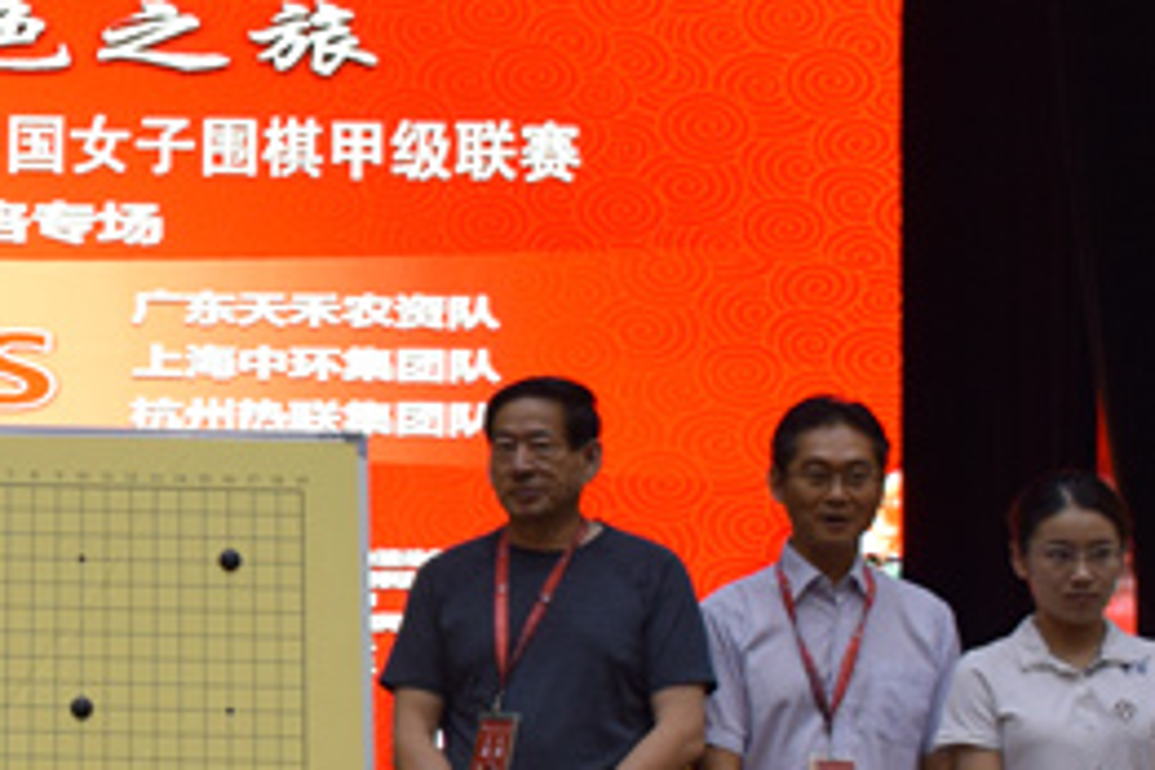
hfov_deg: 15.1
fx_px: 4203
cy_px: 374
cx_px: -226
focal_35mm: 131
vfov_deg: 10.5
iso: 720
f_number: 4
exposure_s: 1/60
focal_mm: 24
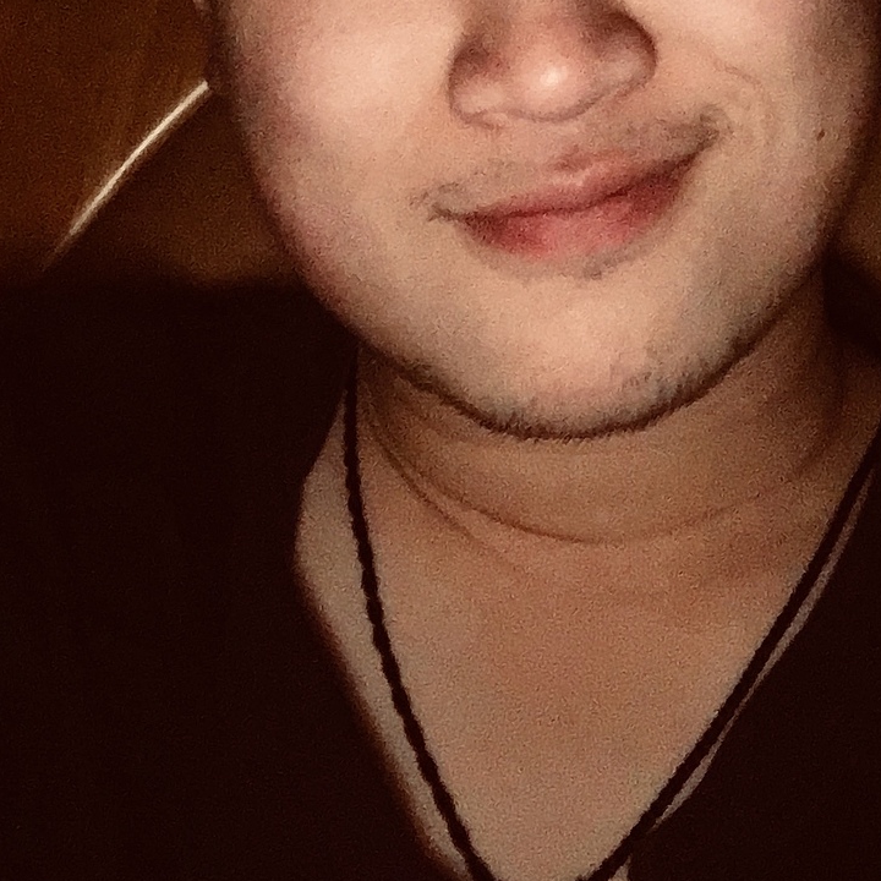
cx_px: 526
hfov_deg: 26.4
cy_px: -135
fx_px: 1872
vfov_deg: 24.4
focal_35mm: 65
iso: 400
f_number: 2.2
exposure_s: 1/17
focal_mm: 2.65
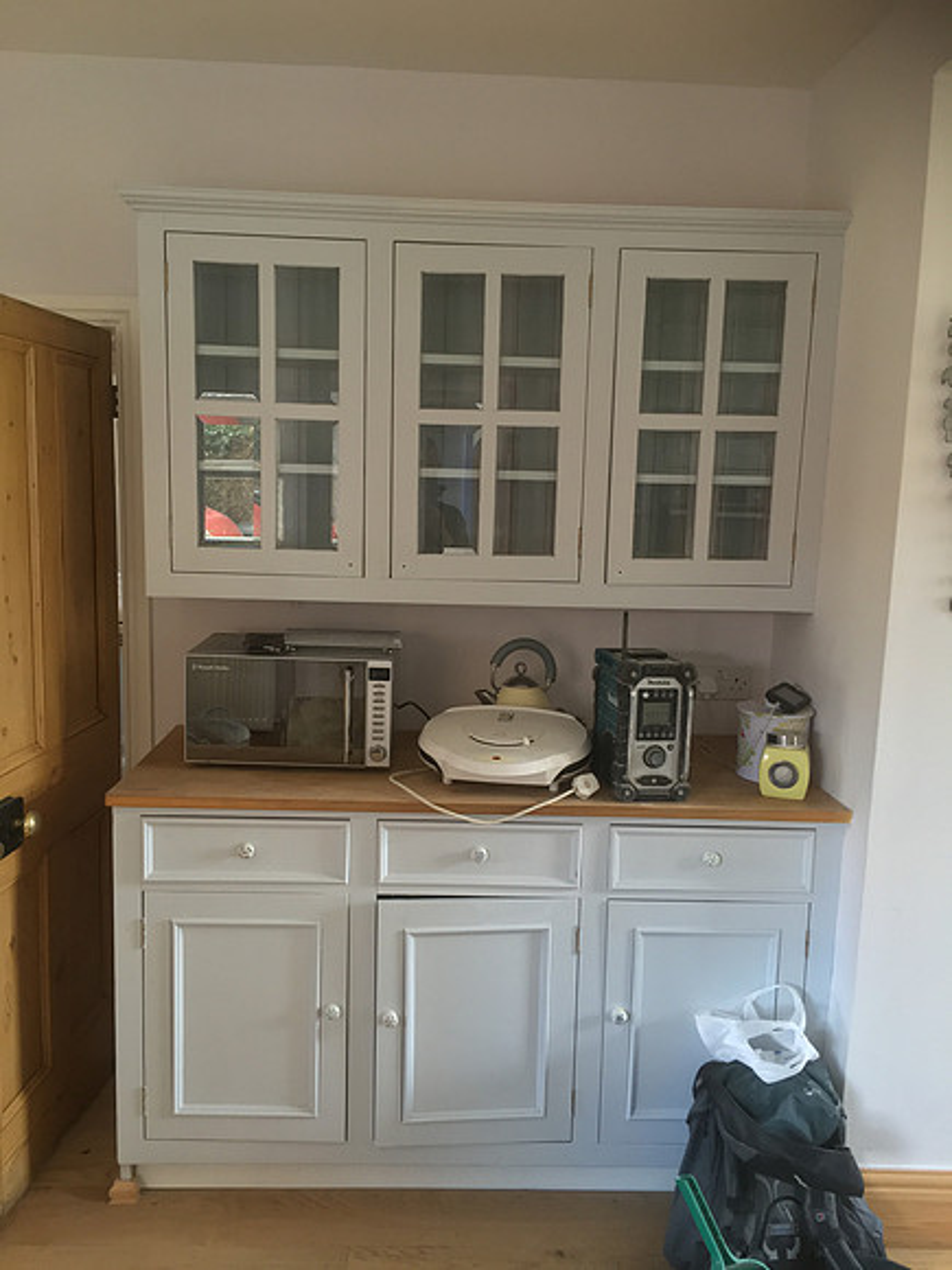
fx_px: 1063
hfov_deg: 48.2
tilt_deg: -6.7
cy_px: 635
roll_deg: -0.7
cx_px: 476
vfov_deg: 61.7
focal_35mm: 29
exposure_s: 1/33
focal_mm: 4.15
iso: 100
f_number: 2.2
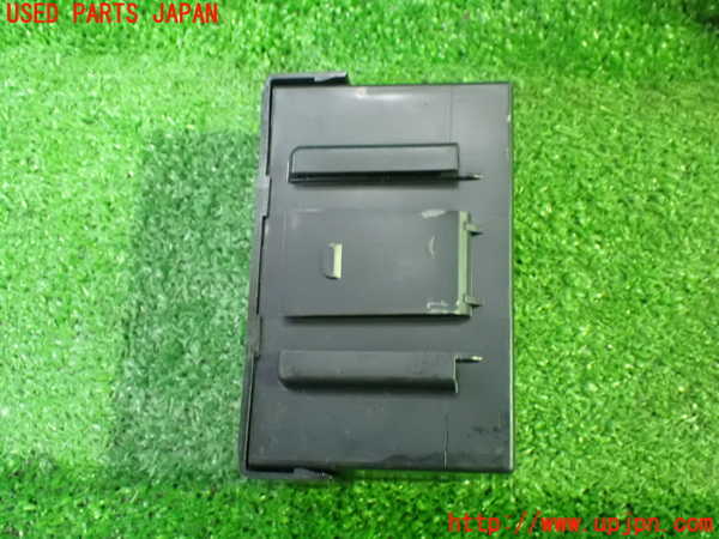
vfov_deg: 32.9
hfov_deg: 42.9
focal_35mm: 44
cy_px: 270
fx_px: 914
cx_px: 360
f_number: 2.9
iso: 1600
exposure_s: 1/30
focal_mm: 7.84
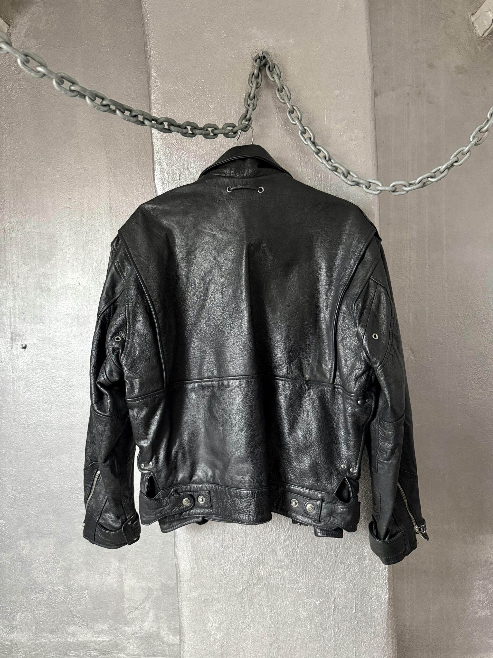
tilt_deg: -2.0
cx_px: 246
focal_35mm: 24
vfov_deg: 71.6
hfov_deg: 56.8
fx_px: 456
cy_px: 329
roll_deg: +0.7
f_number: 1.78
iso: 640
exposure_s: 1/60
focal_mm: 6.76
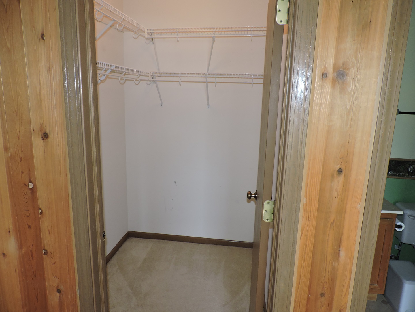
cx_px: 208
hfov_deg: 71.6
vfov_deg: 56.8
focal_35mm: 24
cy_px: 156
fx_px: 288
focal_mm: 4.3
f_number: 3
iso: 200
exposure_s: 1/30
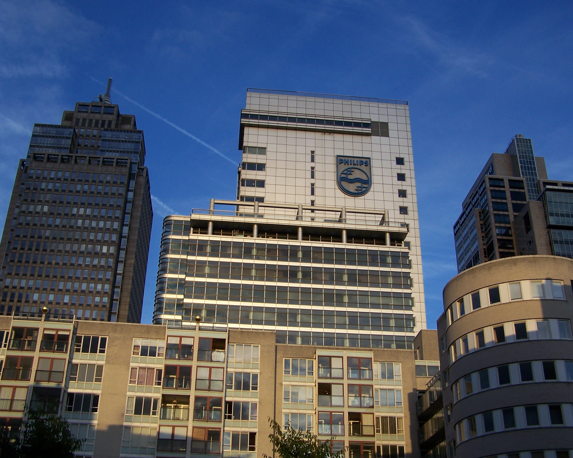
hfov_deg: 45.8
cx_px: 294
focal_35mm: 40
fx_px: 678
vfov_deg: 37.3
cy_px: 231
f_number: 2.8
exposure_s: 1/640
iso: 80
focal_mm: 6.3
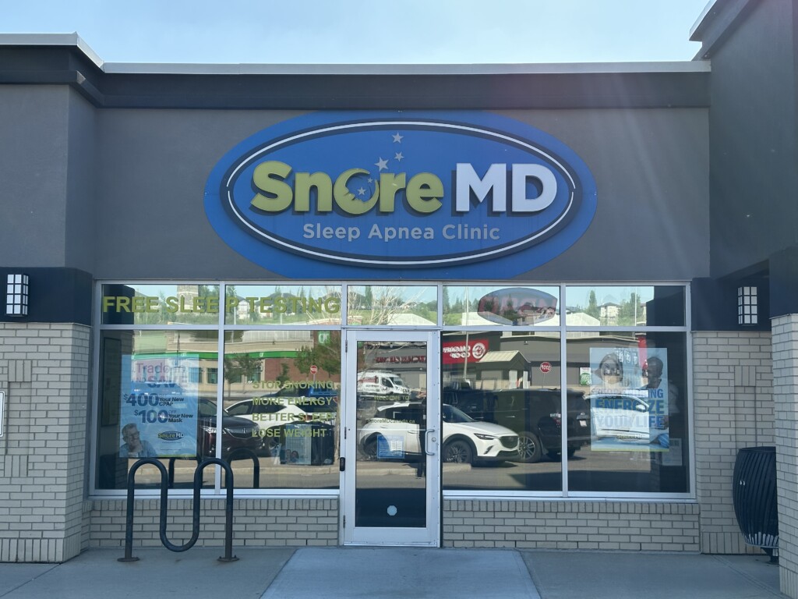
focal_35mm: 48
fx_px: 1107
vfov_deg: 30.3
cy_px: 300
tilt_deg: +4.8
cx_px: 399
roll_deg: +0.4
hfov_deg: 39.7
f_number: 1.78
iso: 64
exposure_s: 1/1517
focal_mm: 6.86
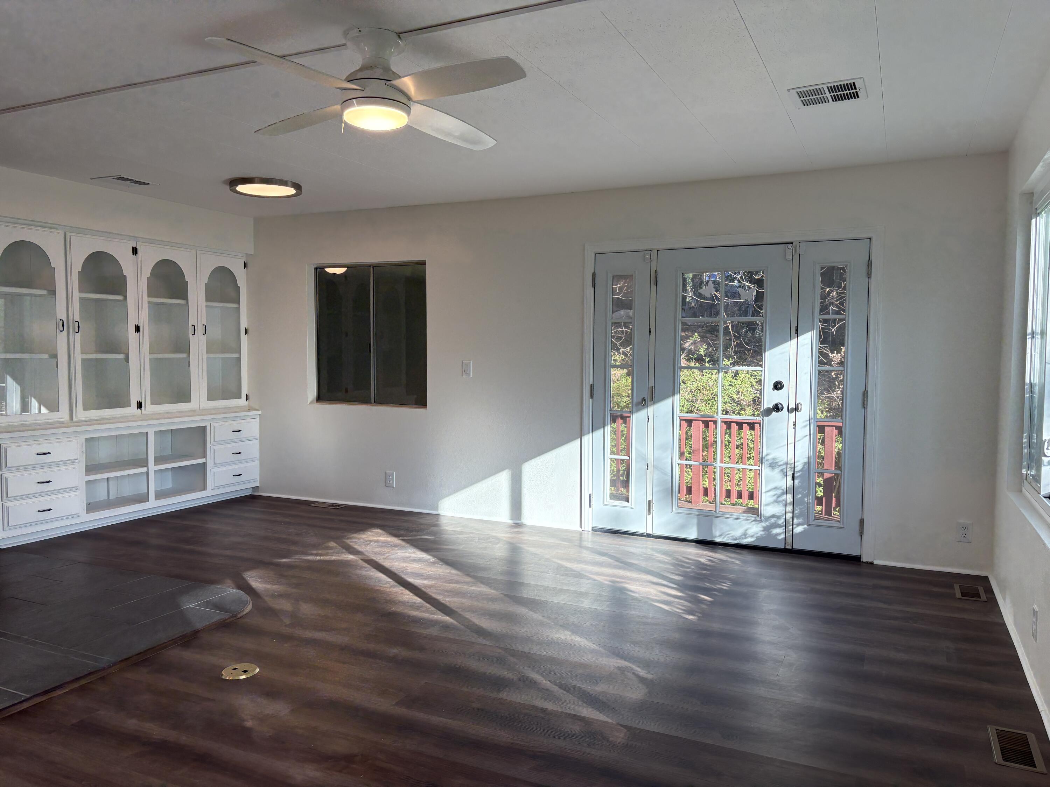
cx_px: 525
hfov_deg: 67.3
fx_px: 789
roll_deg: +0.4
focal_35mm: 26
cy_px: 394
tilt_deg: -3.1
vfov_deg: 53.1
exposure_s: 1/295
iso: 64
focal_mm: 5.96
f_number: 1.6
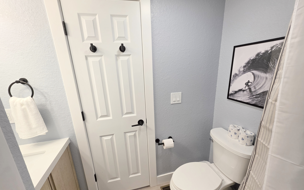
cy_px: 100
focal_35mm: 14
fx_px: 116
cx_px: 151
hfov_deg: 105.3
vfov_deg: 78.6
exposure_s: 1/120
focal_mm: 2.2
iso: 125
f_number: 1.9
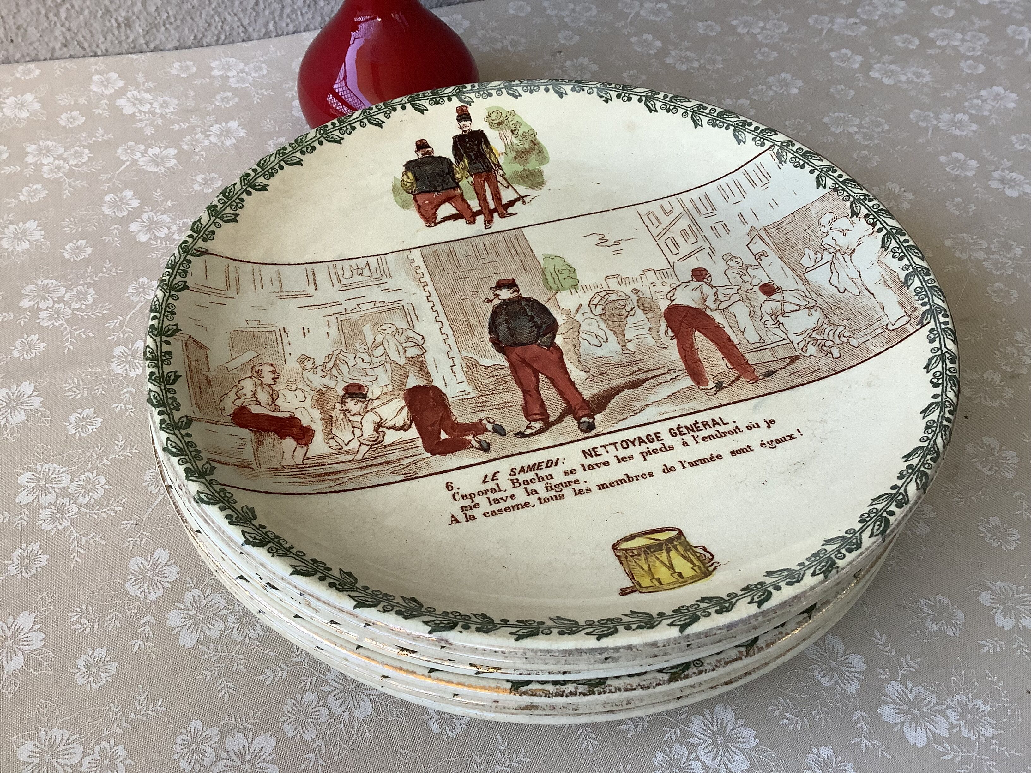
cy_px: 386
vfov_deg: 45.4
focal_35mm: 31
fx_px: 923
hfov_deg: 58.4
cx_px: 516
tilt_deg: -47.2
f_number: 2.4
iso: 80
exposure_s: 1/100
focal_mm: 3.3
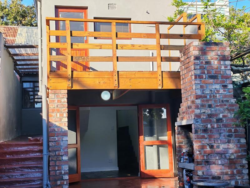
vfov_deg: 27.0
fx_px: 390
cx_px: 125
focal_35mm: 54
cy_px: 94
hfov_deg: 35.5
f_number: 1.9
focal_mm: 6.12
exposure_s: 1/300
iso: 50
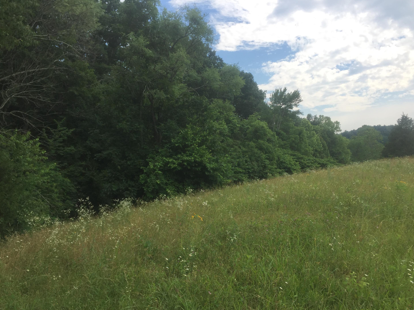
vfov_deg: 46.8
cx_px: 213
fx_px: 359
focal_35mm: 30
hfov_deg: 60.0
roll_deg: -0.3
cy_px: 159
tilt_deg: -1.1
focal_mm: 4.15
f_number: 2.2
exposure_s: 1/1319
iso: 32
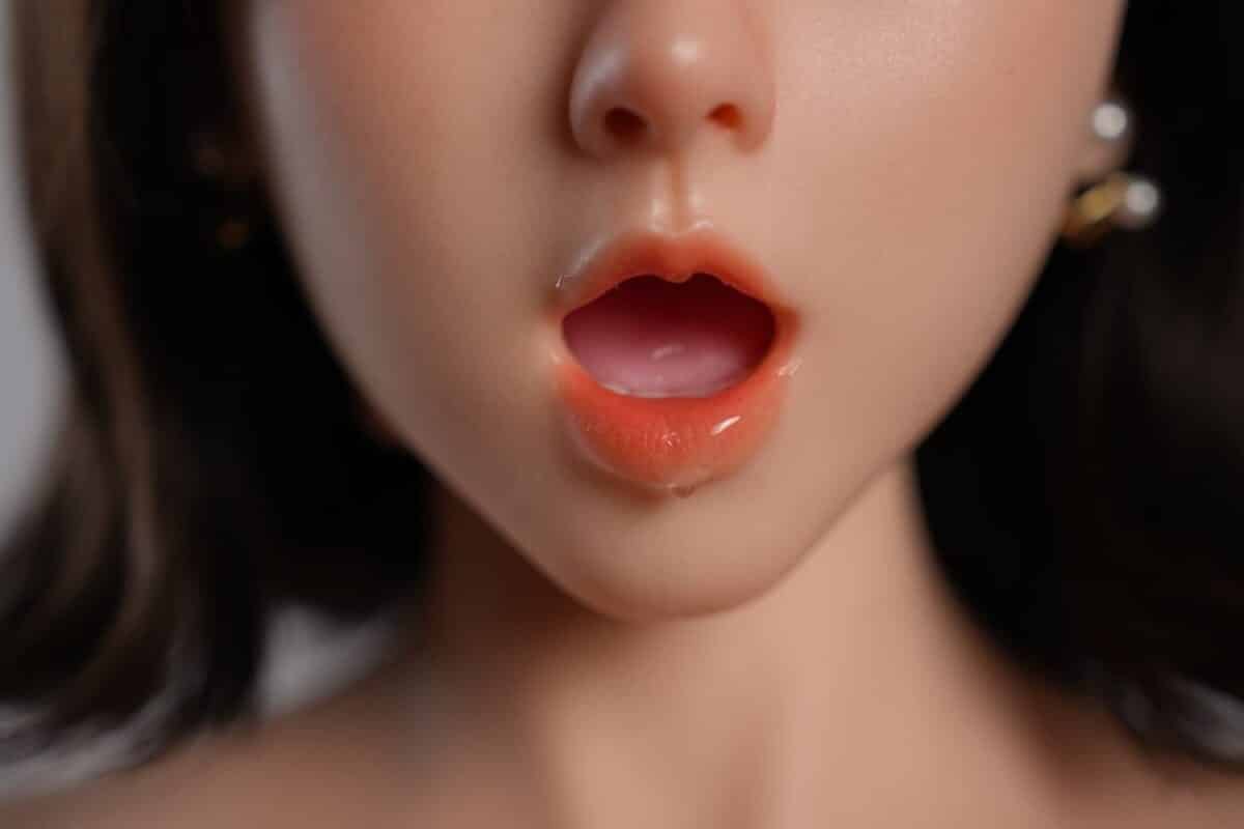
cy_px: 414
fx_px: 2419
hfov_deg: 28.8
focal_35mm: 70
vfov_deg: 19.5
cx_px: 622
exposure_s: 1/200
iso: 200
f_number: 3.2
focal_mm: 70
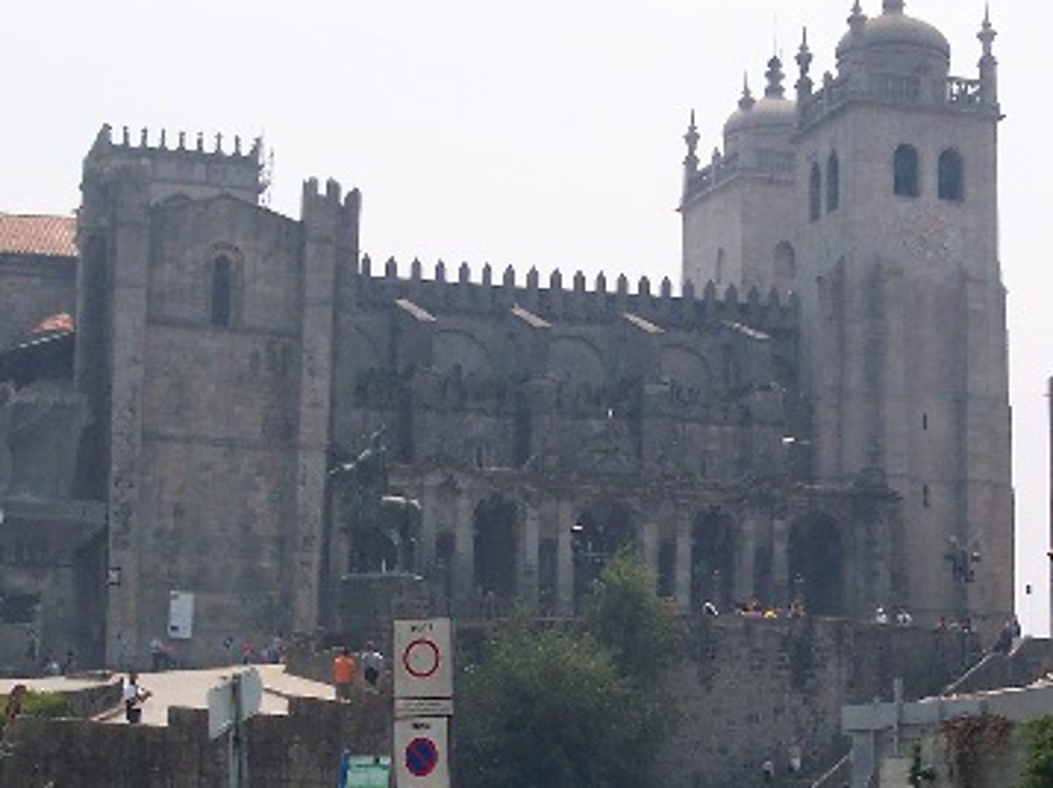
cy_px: 465
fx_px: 2584
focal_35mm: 85
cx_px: 700
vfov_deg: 17.3
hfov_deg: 22.9
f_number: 4.8
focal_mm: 8
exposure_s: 1/700
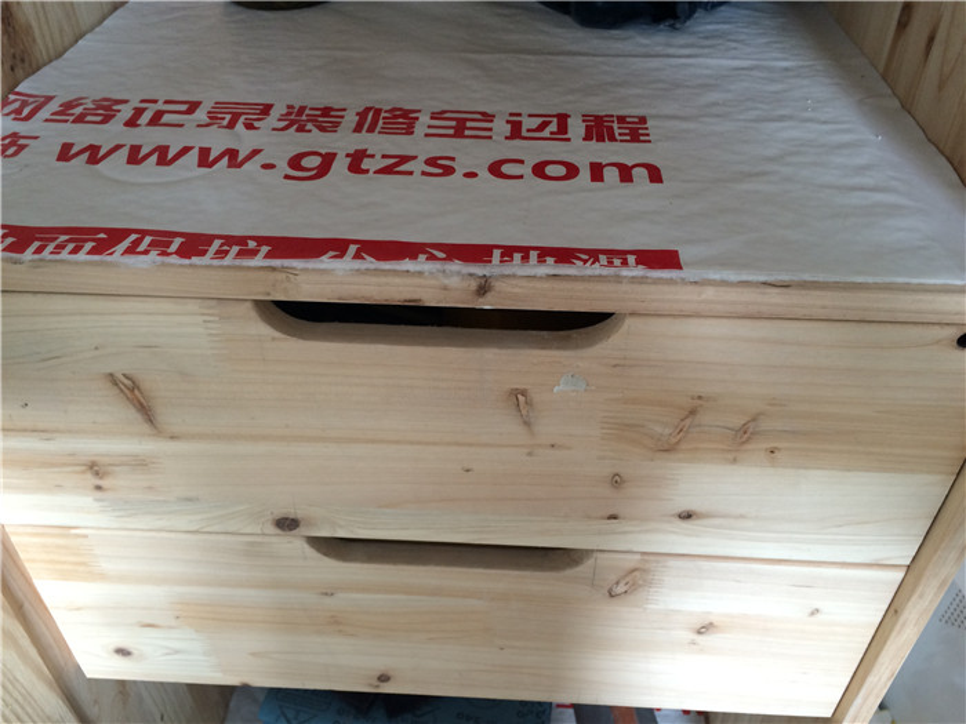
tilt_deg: -39.9
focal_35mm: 29
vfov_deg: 48.2
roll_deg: +0.2
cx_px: 483
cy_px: 362
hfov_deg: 61.7
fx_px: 809
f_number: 2.2
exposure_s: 1/30
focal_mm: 4.15
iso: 64
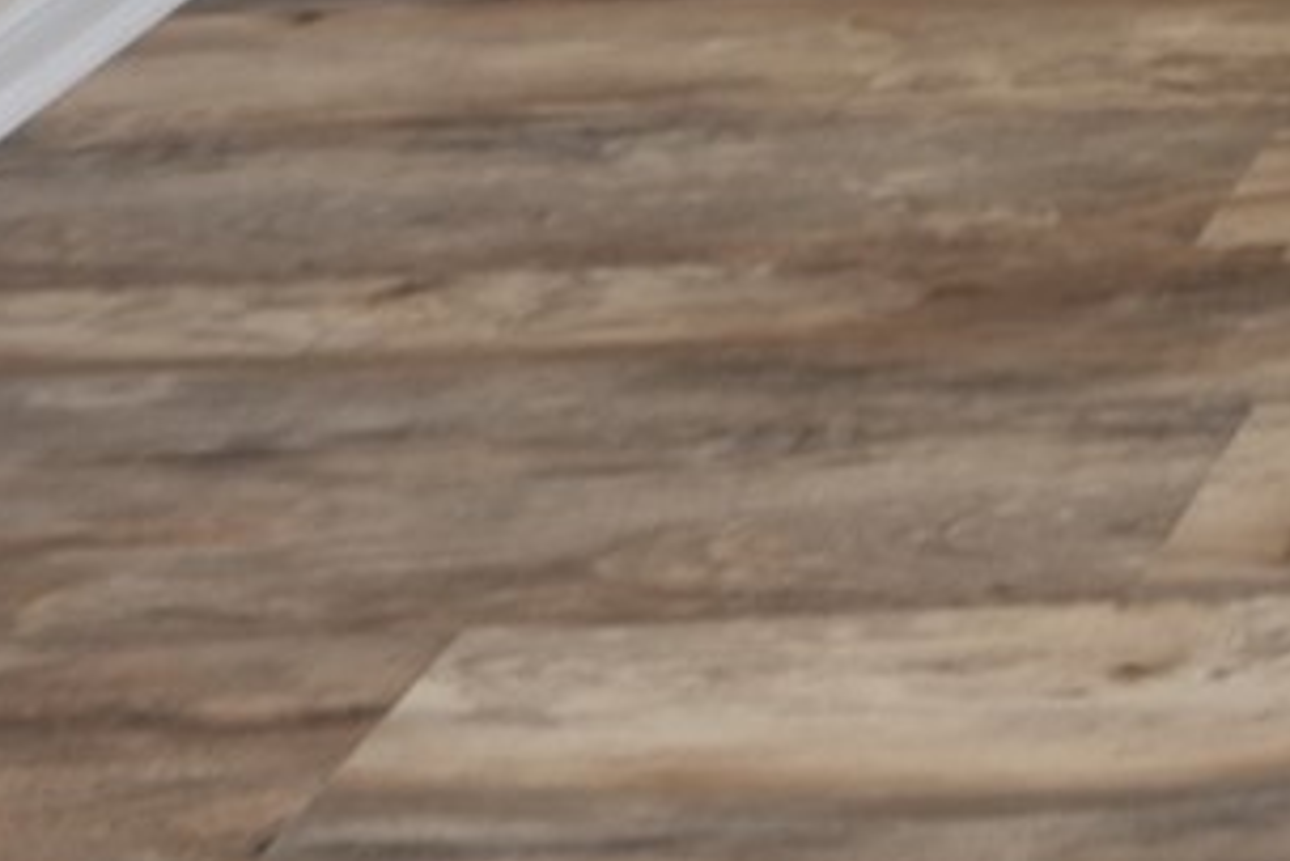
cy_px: -1841
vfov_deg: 9.5
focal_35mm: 107
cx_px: 2953
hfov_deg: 14.2
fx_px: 3836
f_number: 8
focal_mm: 10
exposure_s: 1/1.67
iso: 100
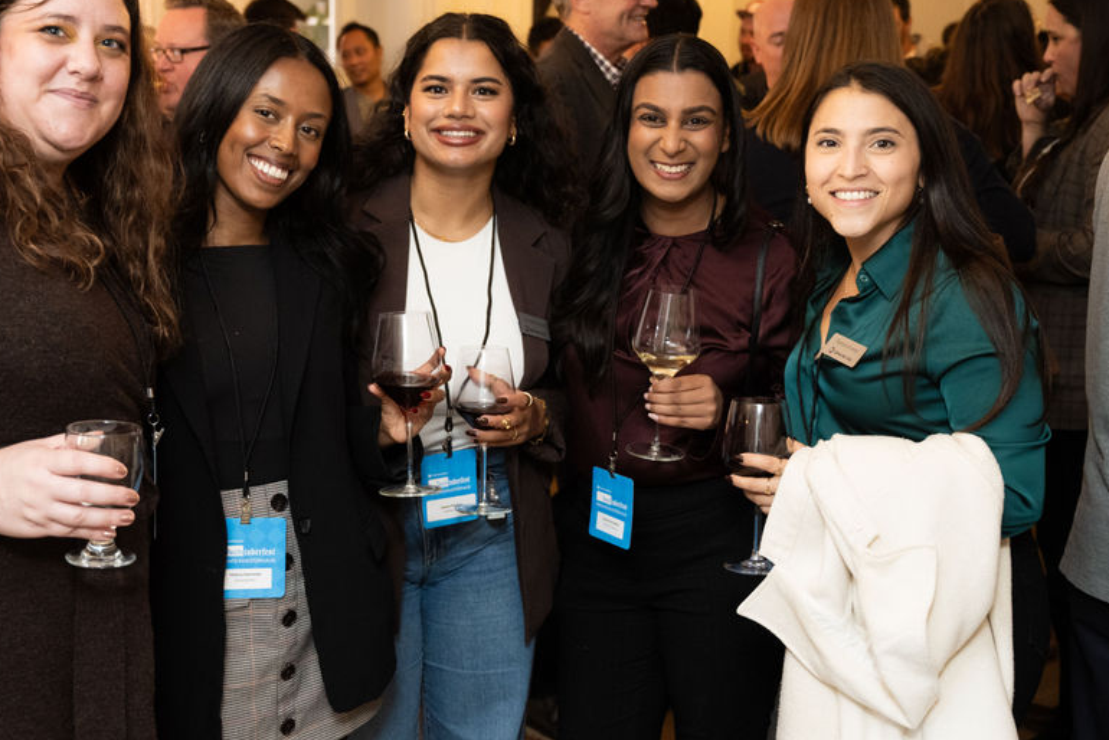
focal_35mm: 53
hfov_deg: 37.4
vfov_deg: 25.5
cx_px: 464
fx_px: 1633
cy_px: 352
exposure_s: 1/80
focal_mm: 38
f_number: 4
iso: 1600
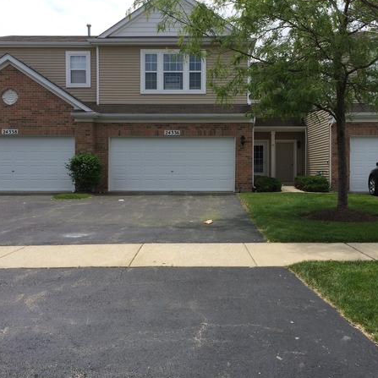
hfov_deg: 43.8
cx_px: 200
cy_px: 178
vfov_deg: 43.8
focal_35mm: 38
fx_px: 469
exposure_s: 1/2160
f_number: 2.2
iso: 32
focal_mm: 4.12
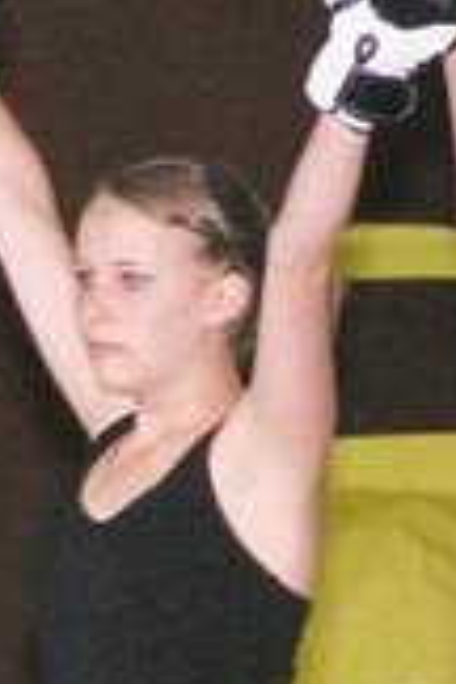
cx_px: -528
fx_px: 14002
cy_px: 800
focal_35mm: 737
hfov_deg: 1.9
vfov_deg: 2.8
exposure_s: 1/200
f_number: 3.5
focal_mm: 25.1
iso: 200
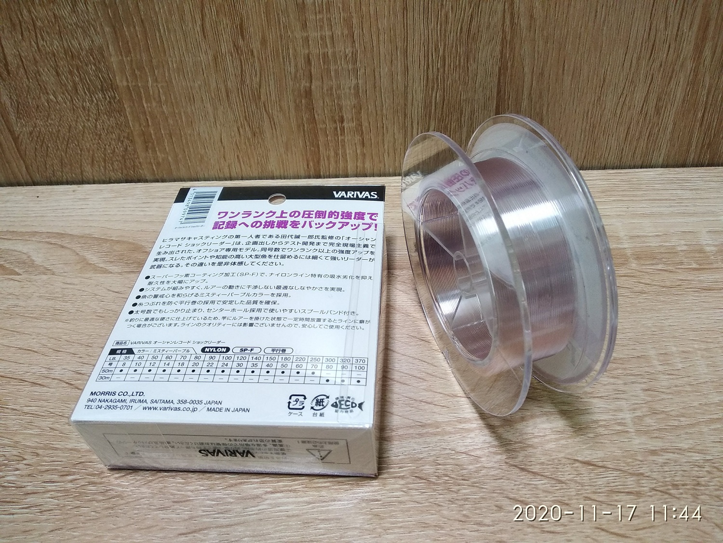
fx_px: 543
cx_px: 362
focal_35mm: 26
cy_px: 272
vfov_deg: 53.1
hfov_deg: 67.3
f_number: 2.2
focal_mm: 3.81
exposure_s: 1/50
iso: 400
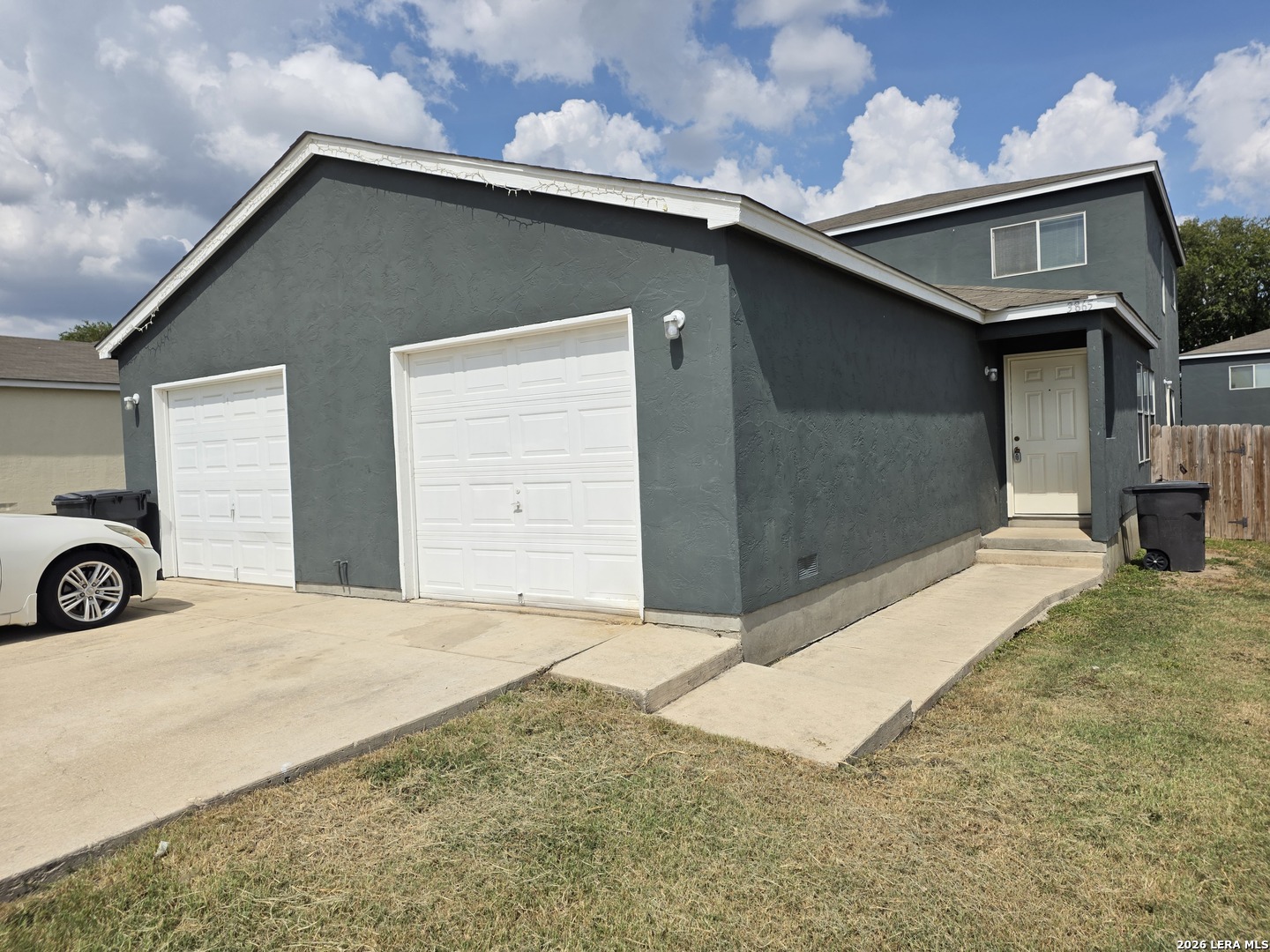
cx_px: 635
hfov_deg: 73.9
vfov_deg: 58.9
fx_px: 844
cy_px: 476
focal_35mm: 23
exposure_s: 1/7944
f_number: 1.7
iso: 50
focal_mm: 6.3
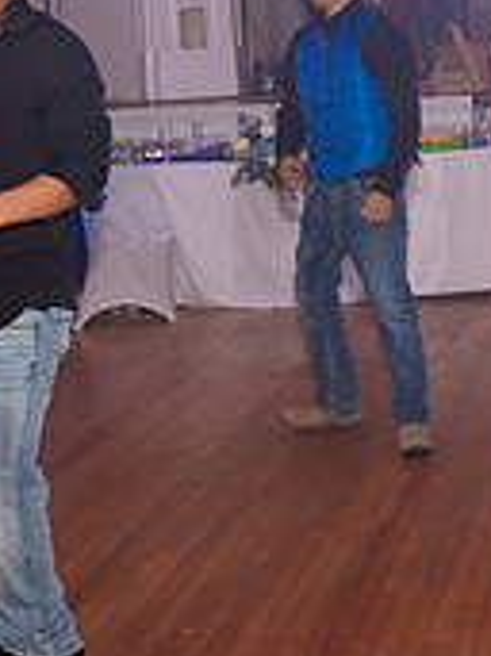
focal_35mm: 92
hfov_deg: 15.1
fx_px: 1742
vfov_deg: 21.0
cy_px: 115
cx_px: 692
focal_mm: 25
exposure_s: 1/80
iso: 800
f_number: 3.5
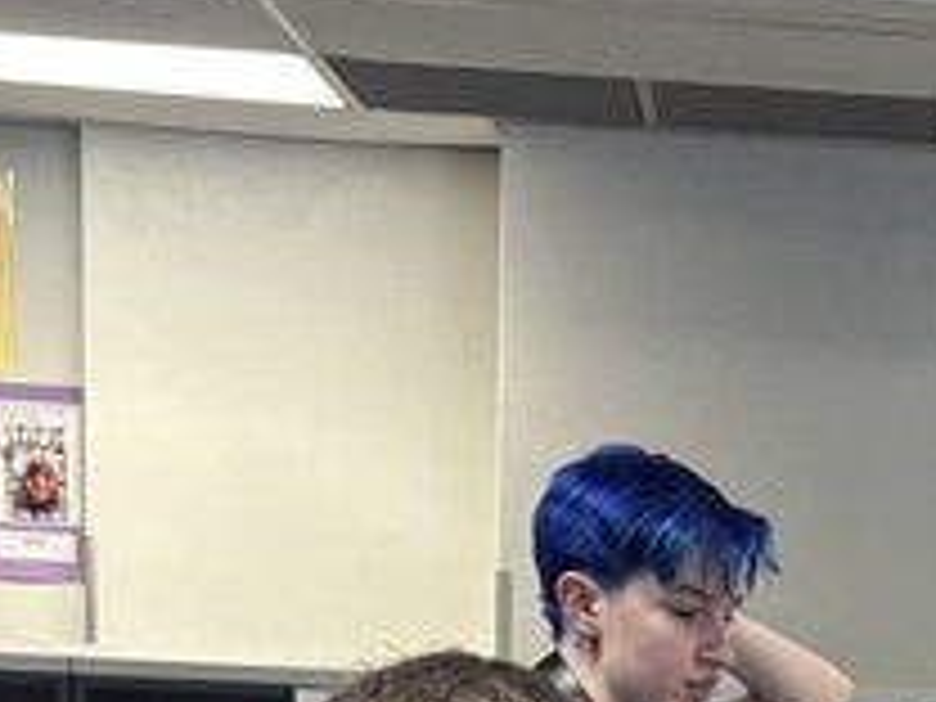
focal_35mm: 100
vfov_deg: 13.7
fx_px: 2704
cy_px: 1107
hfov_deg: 19.0
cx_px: 963
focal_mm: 5.96
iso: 100
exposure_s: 1/42
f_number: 1.6
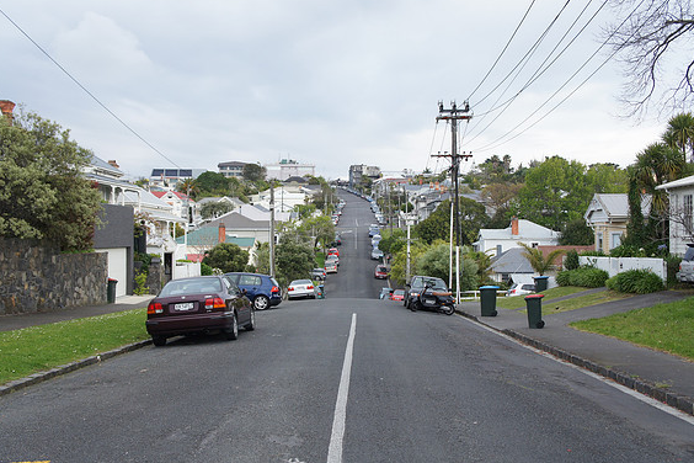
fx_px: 713
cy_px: 228
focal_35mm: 37
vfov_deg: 35.9
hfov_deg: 51.9
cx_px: 349
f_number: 4.5
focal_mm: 24
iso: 200
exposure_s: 1/250
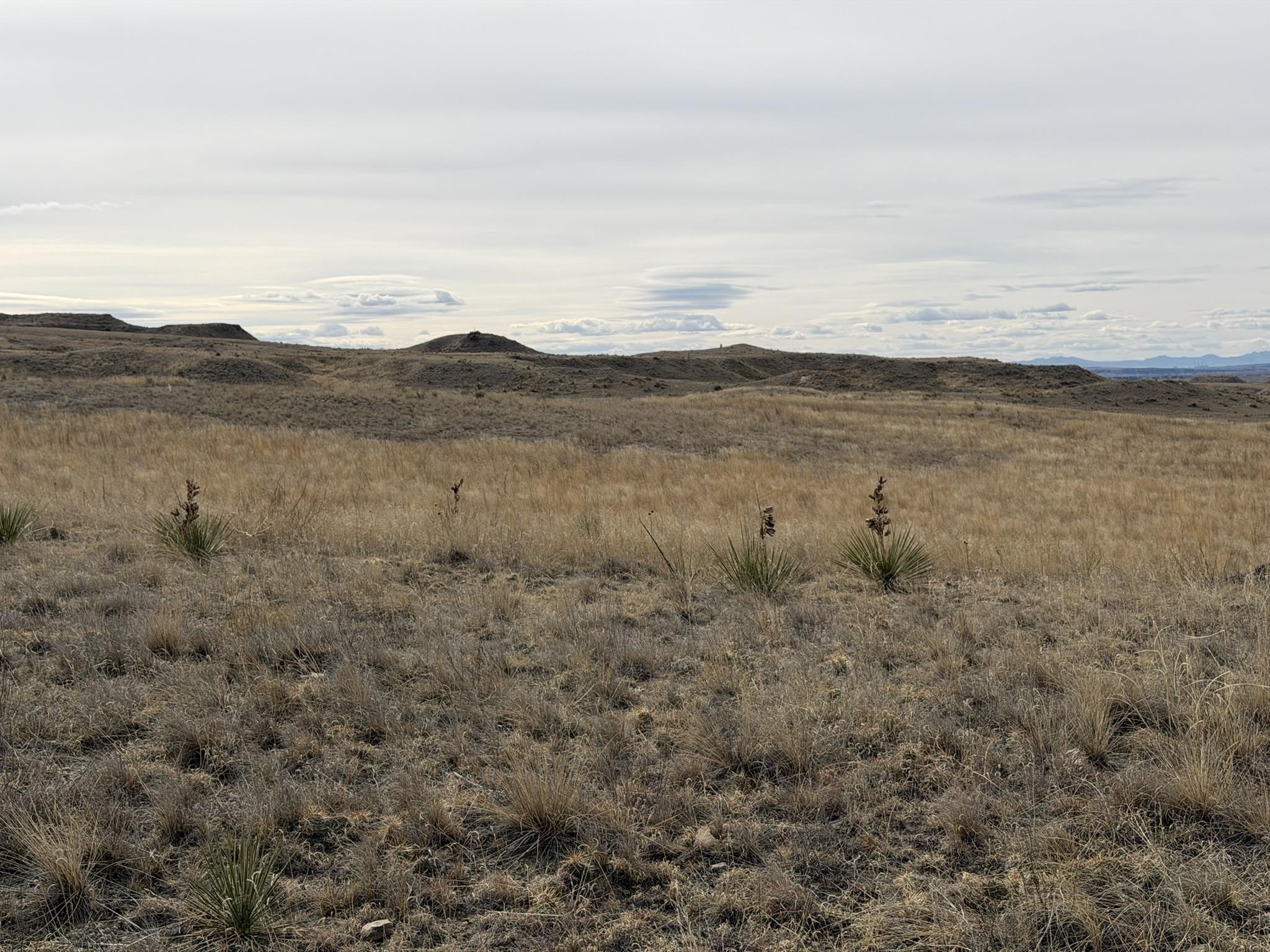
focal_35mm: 48
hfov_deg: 39.7
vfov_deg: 30.3
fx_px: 1761
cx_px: 635
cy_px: 476
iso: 64
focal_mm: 6.76
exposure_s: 1/9901
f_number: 1.78
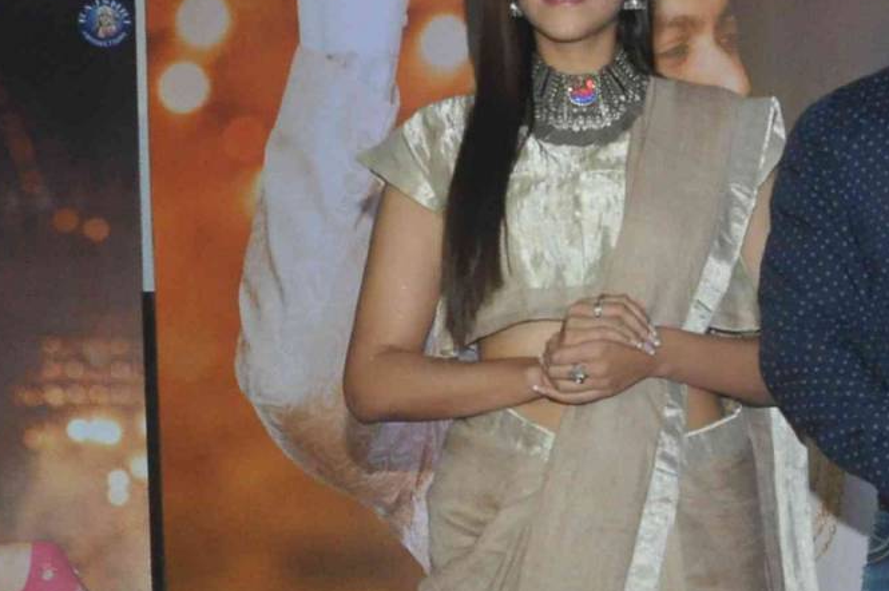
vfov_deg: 12.1
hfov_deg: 17.3
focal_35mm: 112
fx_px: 2763
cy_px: 532
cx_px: 1107
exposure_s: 1/160
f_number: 10
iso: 1000
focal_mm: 22
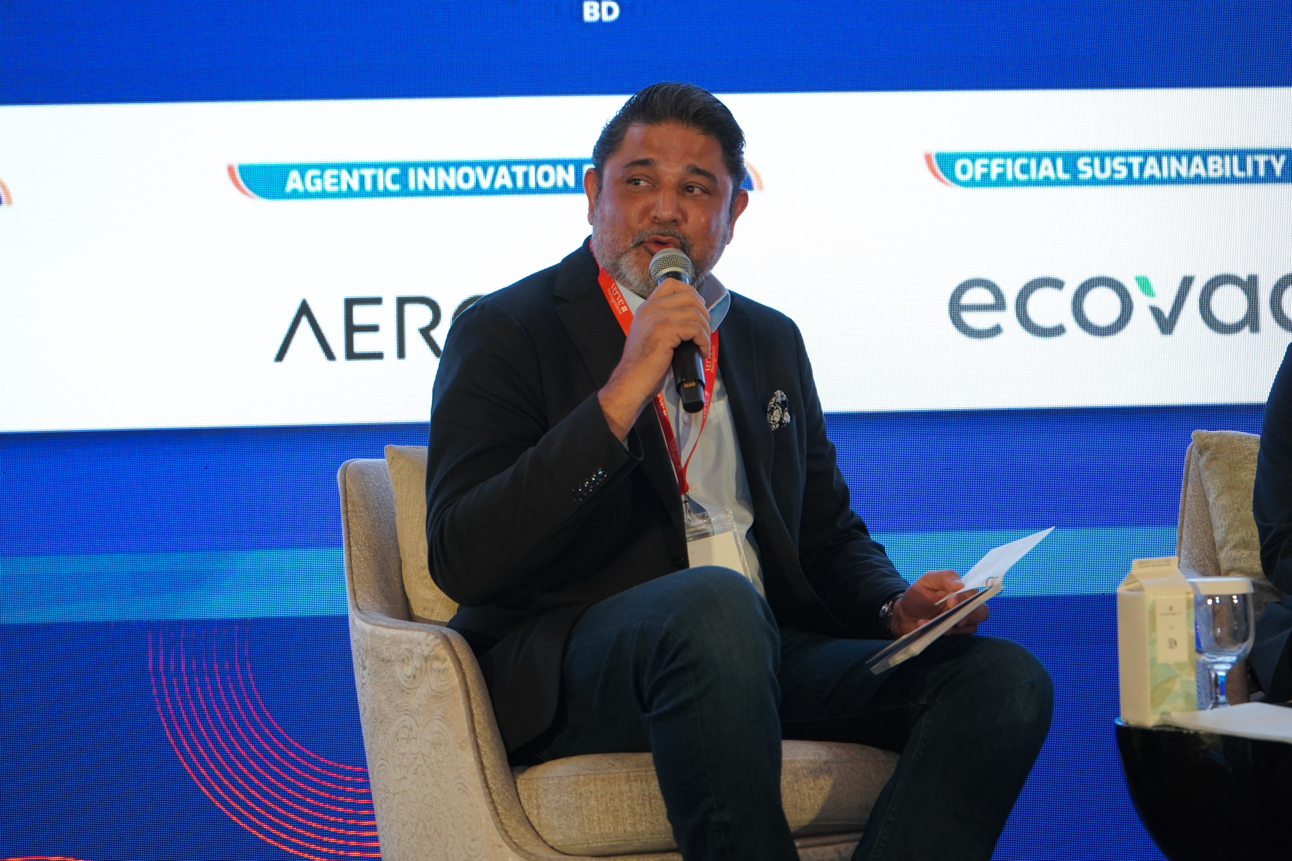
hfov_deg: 28.8
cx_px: 646
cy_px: 430
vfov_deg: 19.5
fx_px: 2512
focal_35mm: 70
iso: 3200
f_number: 5.6
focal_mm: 70
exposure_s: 1/160
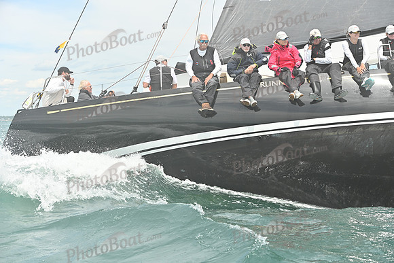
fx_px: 766
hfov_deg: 28.8
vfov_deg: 19.5
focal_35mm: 70
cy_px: 132
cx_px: 197
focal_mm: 70
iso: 320
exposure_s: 1/1250
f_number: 6.3
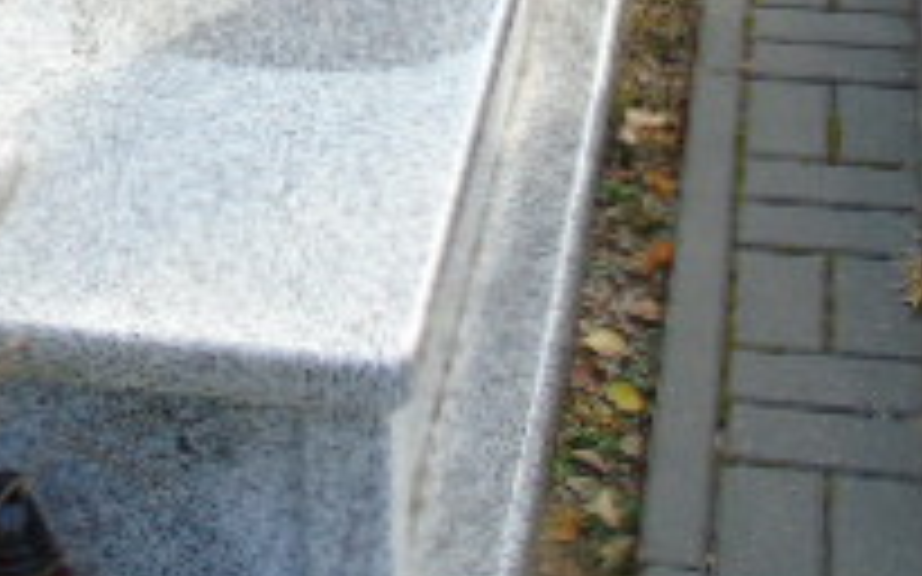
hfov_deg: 20.7
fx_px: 2412
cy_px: -117
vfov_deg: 13.2
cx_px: -72
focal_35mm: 96
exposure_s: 1/160
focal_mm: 5.2
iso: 80
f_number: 3.6
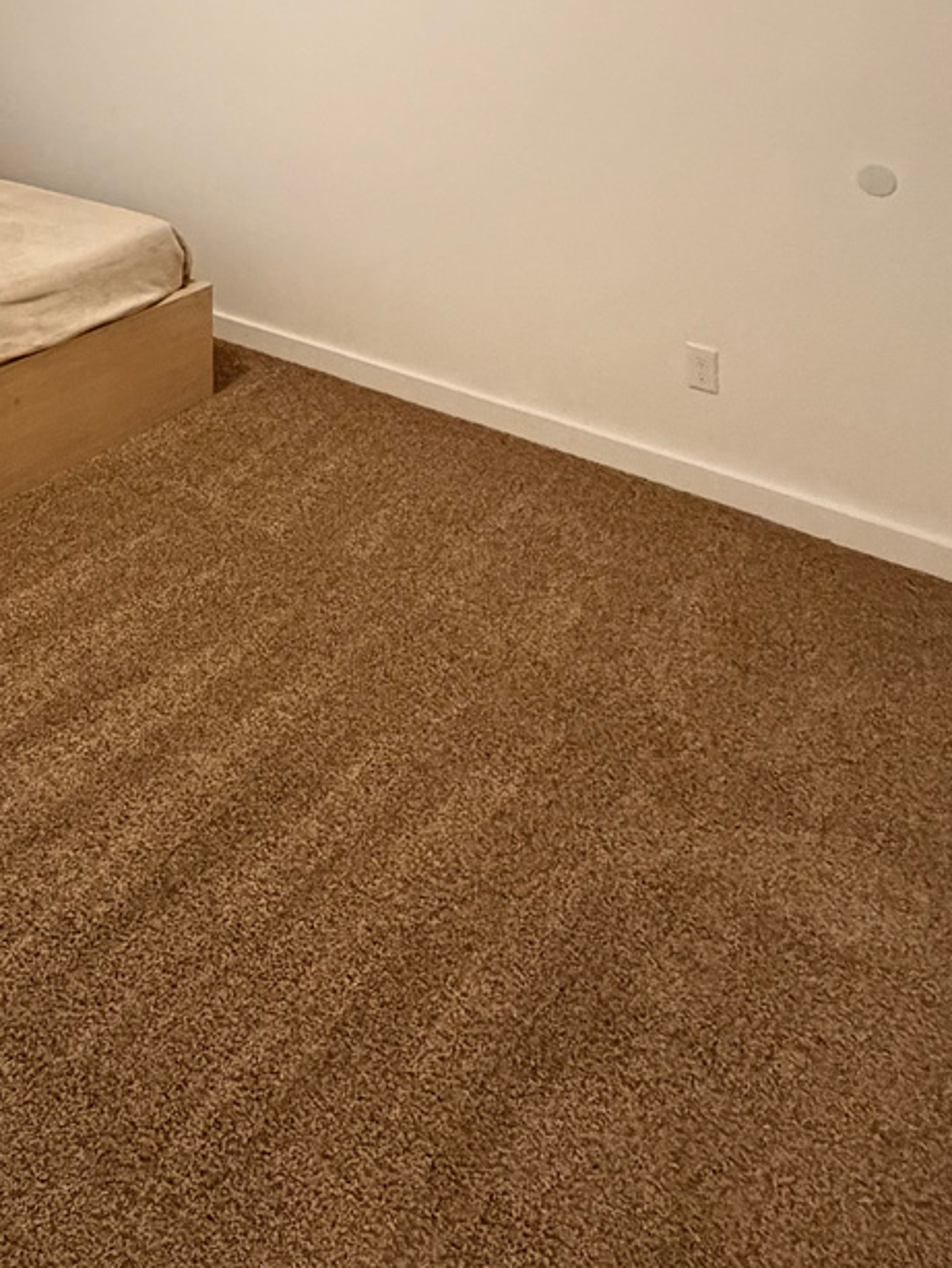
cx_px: 33
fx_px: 1283
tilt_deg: -0.4
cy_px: -138
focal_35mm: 35
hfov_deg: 37.1
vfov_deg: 41.5
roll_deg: +0.1
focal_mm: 2.22
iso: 640
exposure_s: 1/60
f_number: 2.2
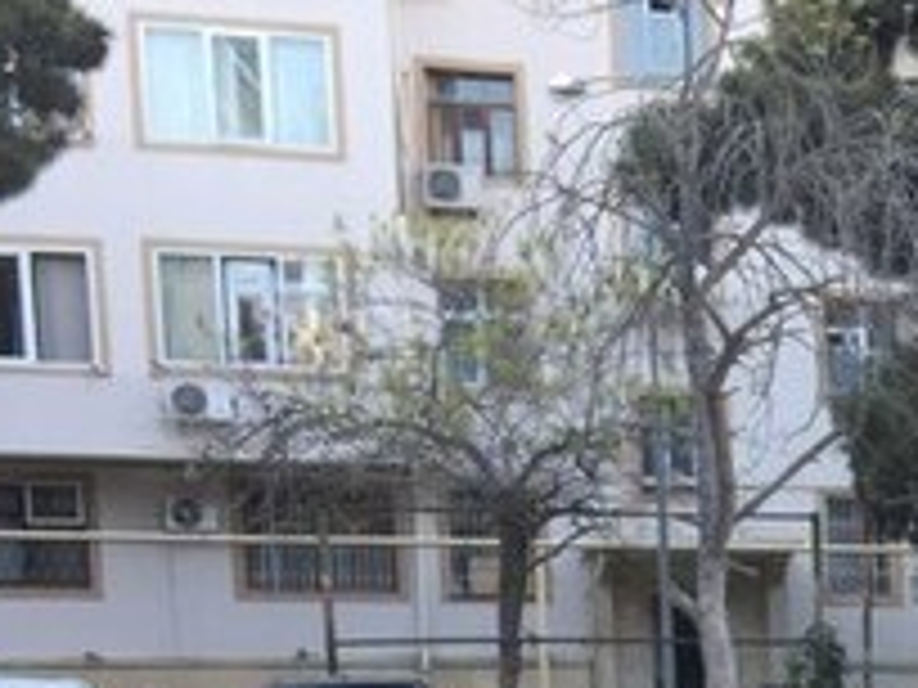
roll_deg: -0.3
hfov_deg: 18.6
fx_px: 2493
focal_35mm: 94
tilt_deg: -8.4
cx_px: 1350
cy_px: 1005
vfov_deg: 14.7
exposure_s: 1/100
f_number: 2.2
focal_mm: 4.15
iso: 32
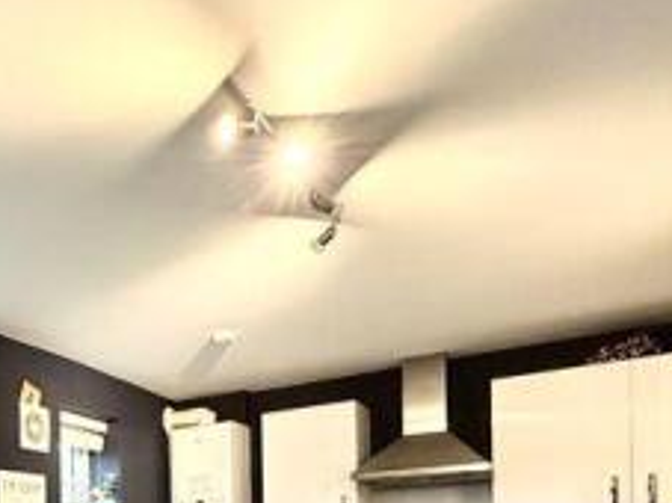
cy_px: 570
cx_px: 43
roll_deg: +0.8
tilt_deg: -0.3
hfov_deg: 45.5
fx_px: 698
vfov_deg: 33.8
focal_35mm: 36
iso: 250
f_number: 2.2
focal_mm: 2.22
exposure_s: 1/50
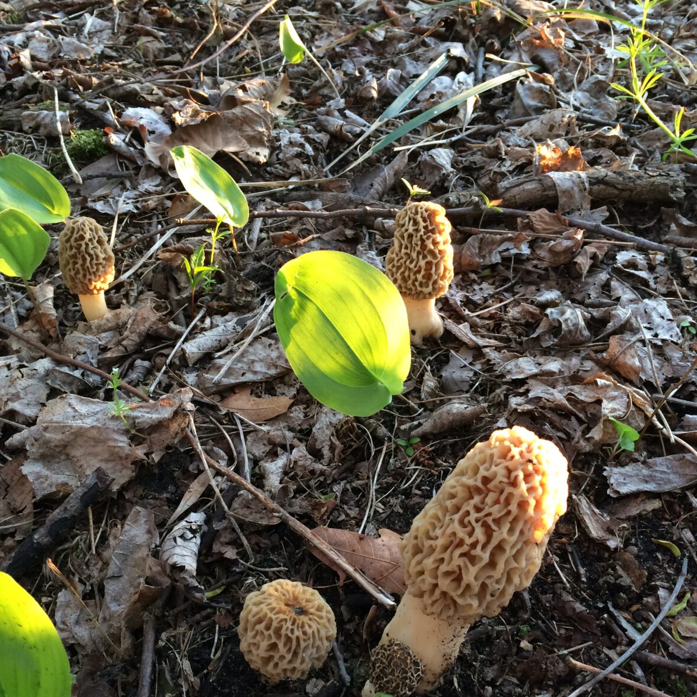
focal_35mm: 35
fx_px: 797
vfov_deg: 46.6
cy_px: 454
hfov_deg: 47.2
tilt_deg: -49.8
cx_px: 346
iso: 80
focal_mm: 4.15
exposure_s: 1/30
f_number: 2.2
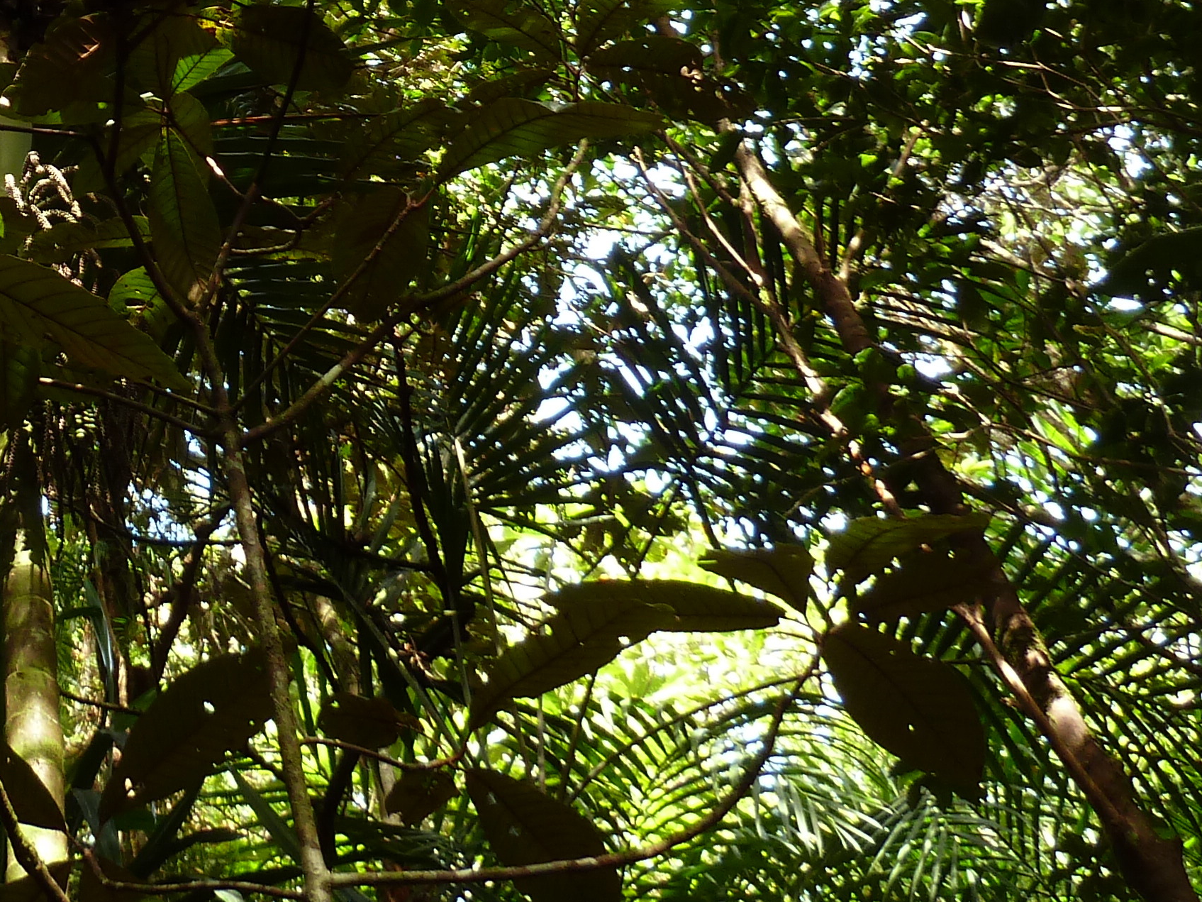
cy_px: -119
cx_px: -18
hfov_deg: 30.3
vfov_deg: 23.2
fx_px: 2049
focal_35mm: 59
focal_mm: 4.1
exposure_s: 1/20
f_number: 3.3
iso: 80
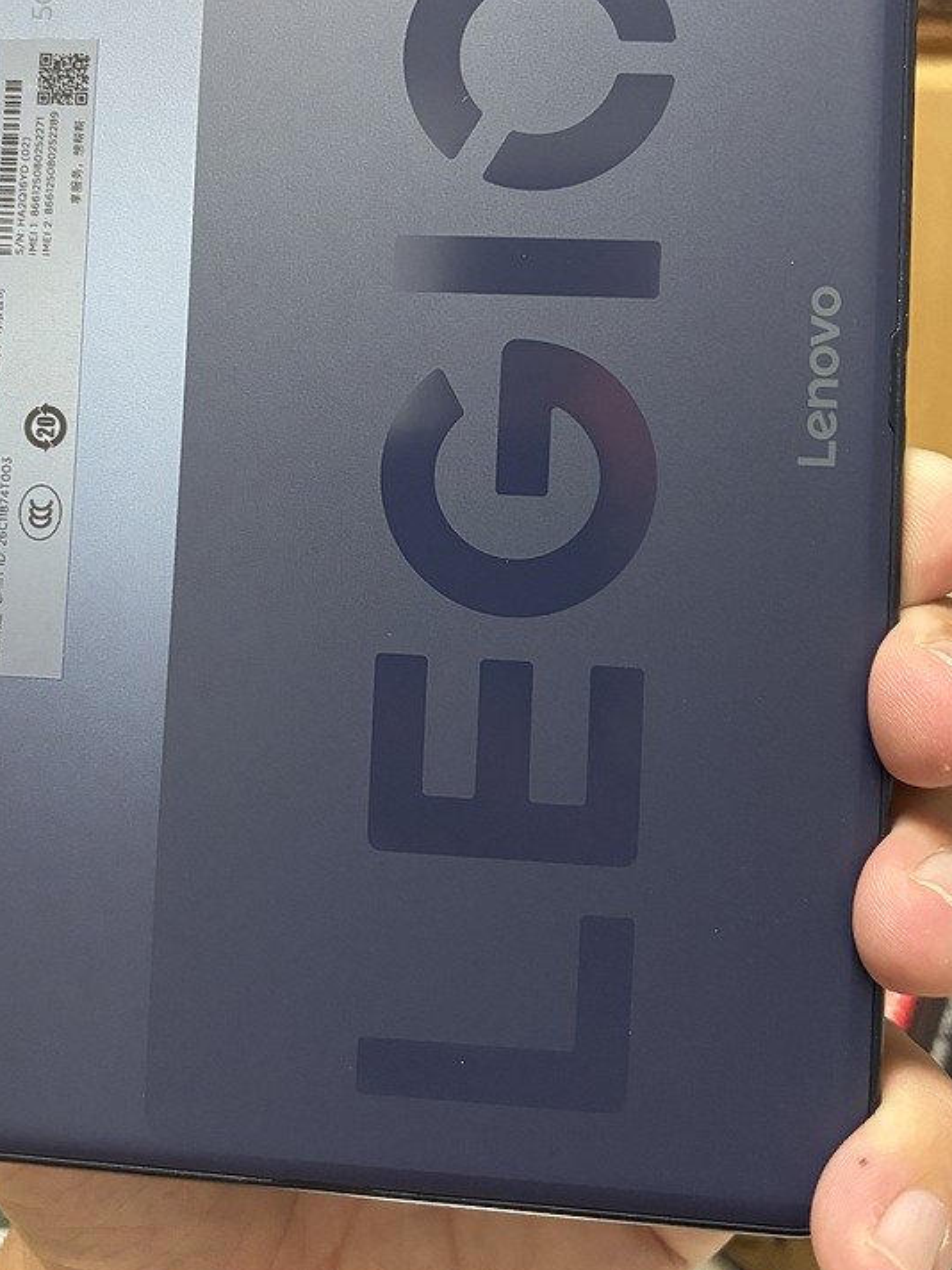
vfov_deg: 48.4
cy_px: 455
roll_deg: -0.7
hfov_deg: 37.5
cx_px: 364
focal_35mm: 38
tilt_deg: -30.3
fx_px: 1393
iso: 500
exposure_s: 1/60
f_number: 1.6
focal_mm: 5.96
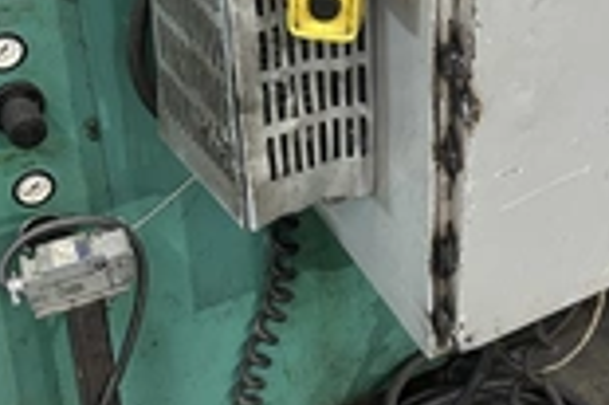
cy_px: 43
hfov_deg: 28.3
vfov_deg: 19.1
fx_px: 1183
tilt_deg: -31.6
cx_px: 475
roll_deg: -1.8
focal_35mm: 70
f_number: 1.5
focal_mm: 5.7
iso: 320
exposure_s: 1/60
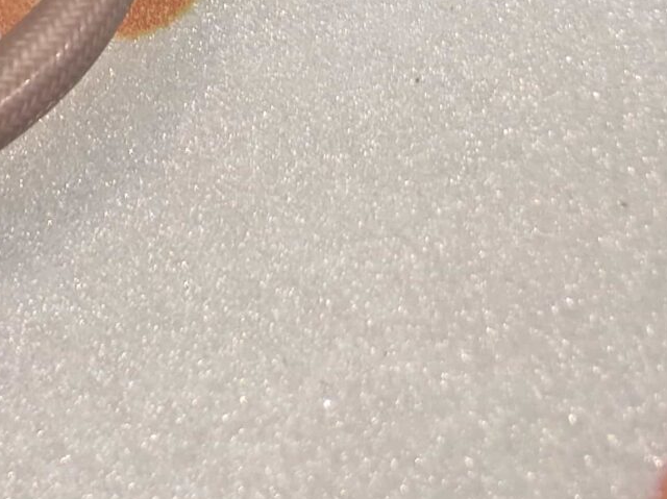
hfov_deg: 18.8
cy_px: -373
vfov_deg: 17.8
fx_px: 1309
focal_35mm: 68
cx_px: -644
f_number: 1.79
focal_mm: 4.74
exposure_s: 1/50
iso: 257
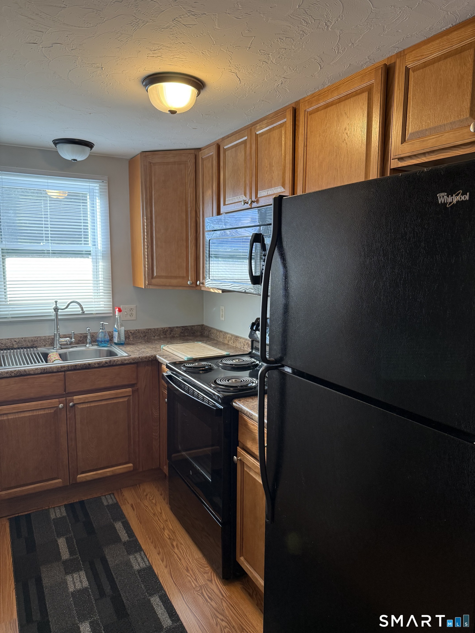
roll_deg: -1.4
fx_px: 439
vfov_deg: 71.6
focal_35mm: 24
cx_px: 238
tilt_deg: -7.3
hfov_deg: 56.8
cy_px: 316
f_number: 1.78
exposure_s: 1/92
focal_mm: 6.76
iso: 200
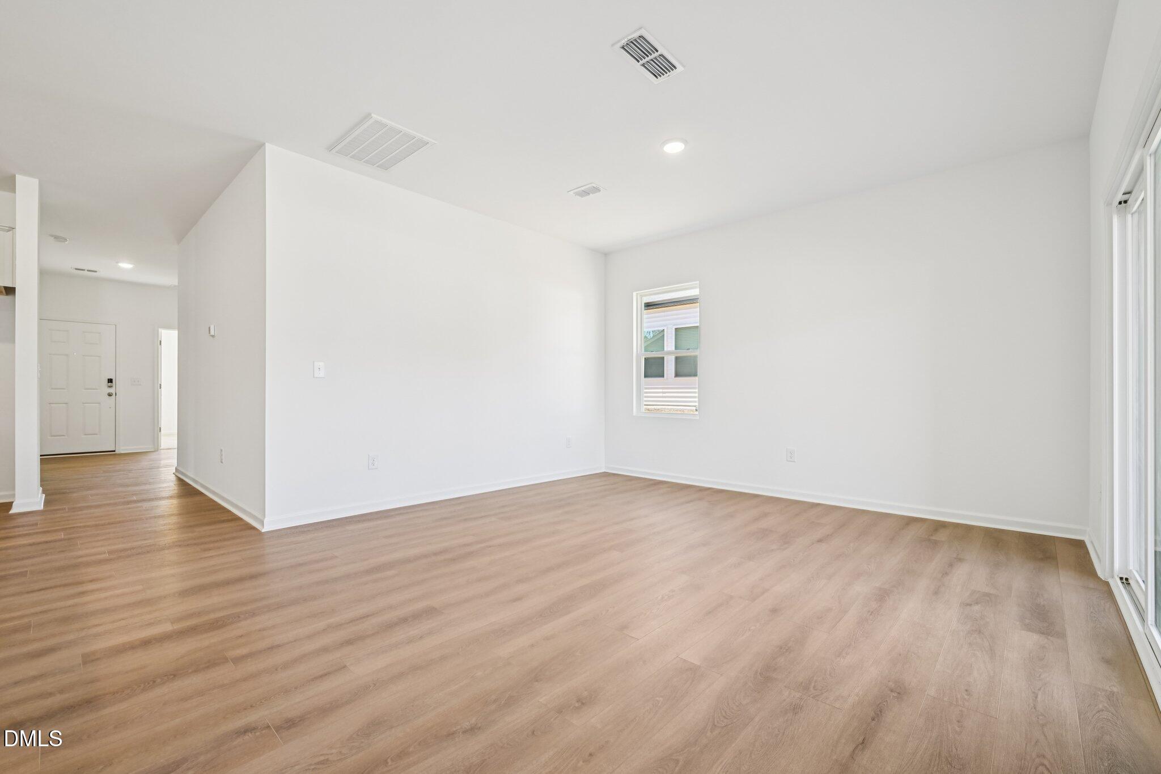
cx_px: 580
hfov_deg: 98.5
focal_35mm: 16
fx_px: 500
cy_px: 387
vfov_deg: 75.5
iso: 200
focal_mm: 15.5
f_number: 8
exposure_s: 1/15
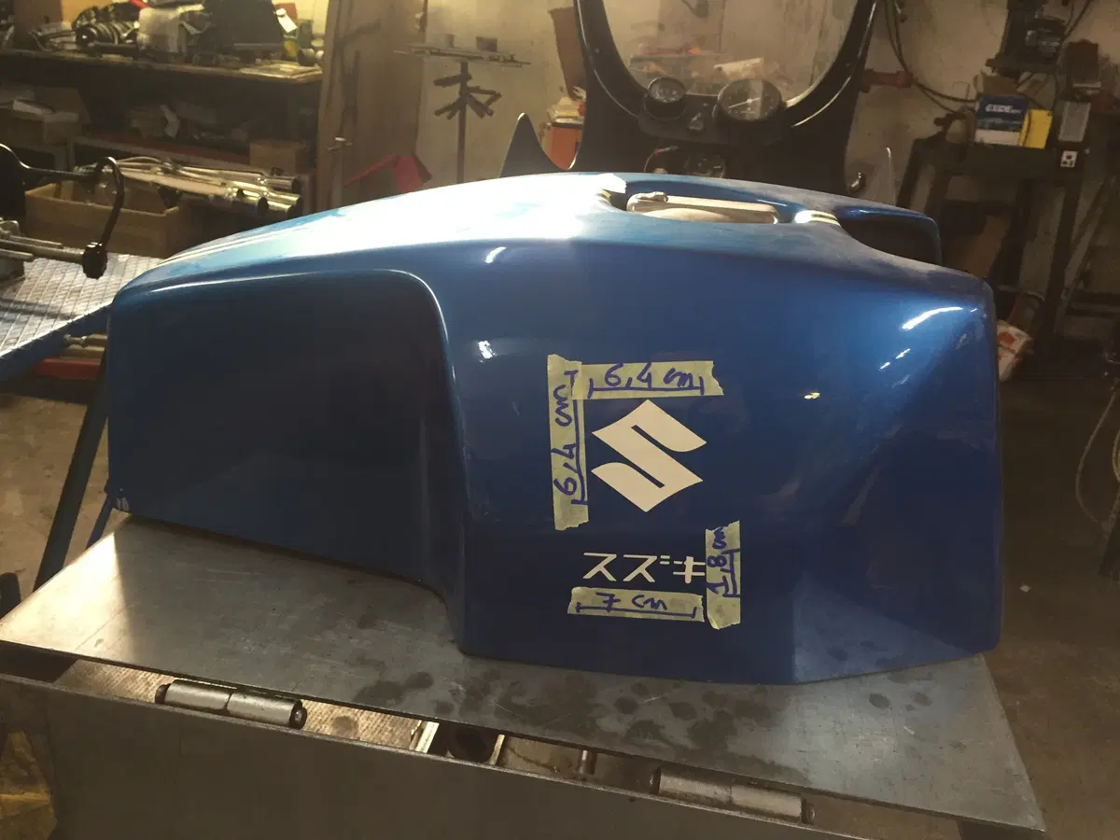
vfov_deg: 48.2
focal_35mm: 29
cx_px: 560
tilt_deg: -23.5
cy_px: 420
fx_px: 938
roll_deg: -4.8
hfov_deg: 61.7
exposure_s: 1/33
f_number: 2.2
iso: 160
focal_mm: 4.15
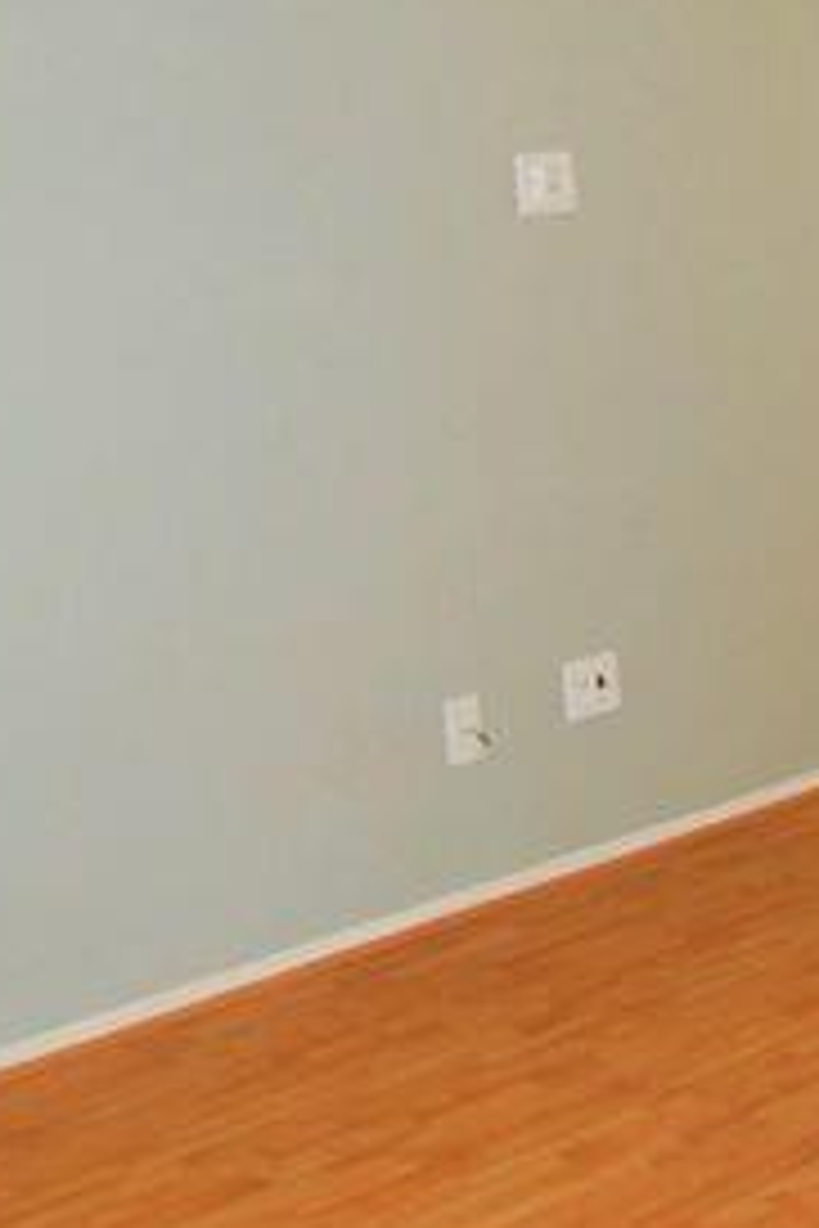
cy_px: 621
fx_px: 2593
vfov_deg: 26.7
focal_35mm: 76
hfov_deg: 16.8
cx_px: 1084
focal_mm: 18
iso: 400
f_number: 3.5
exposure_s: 1/160
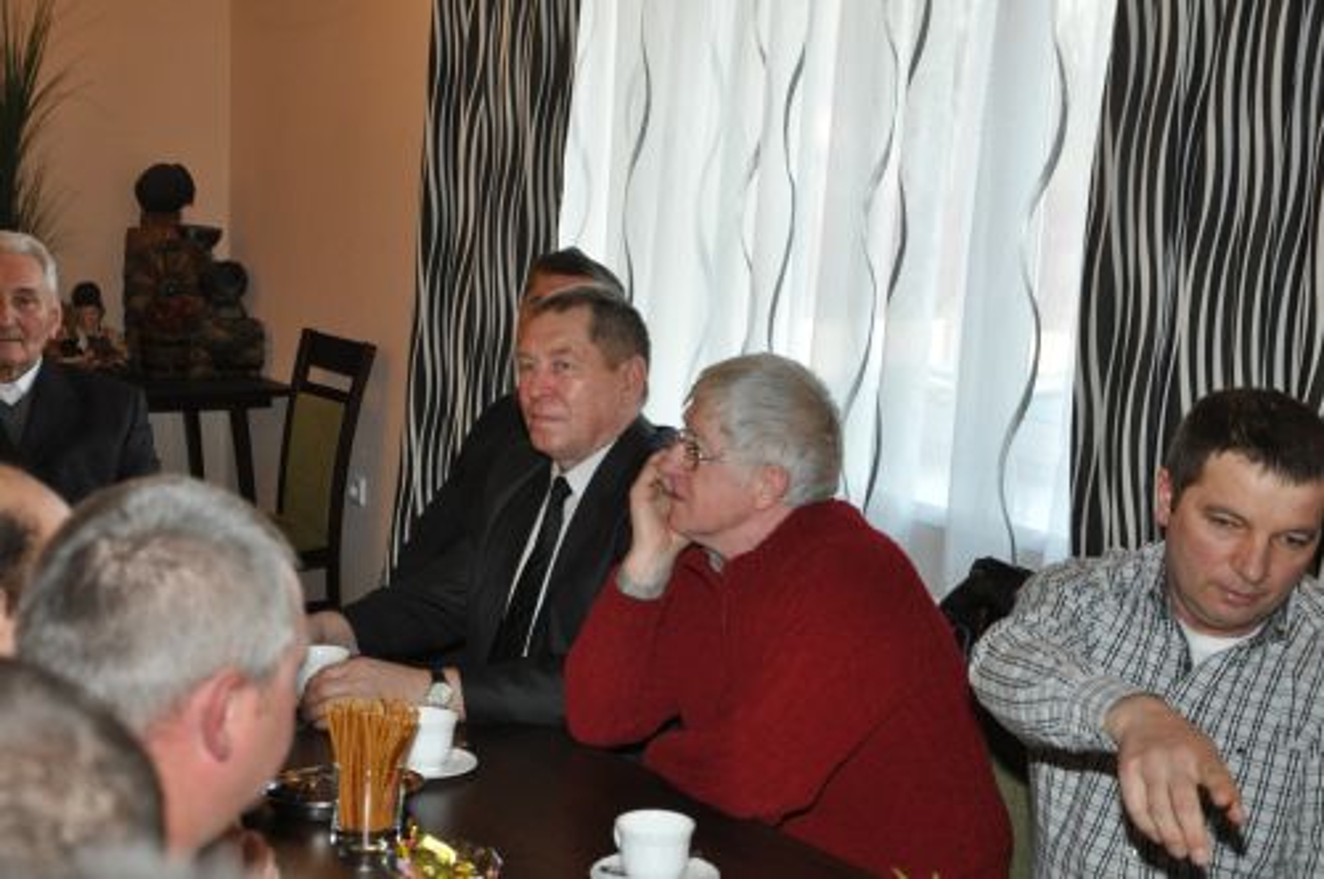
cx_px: 662
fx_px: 2314
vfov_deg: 21.5
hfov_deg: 31.9
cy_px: 440
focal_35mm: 63
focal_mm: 42
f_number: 4.8
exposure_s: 1/60
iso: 800
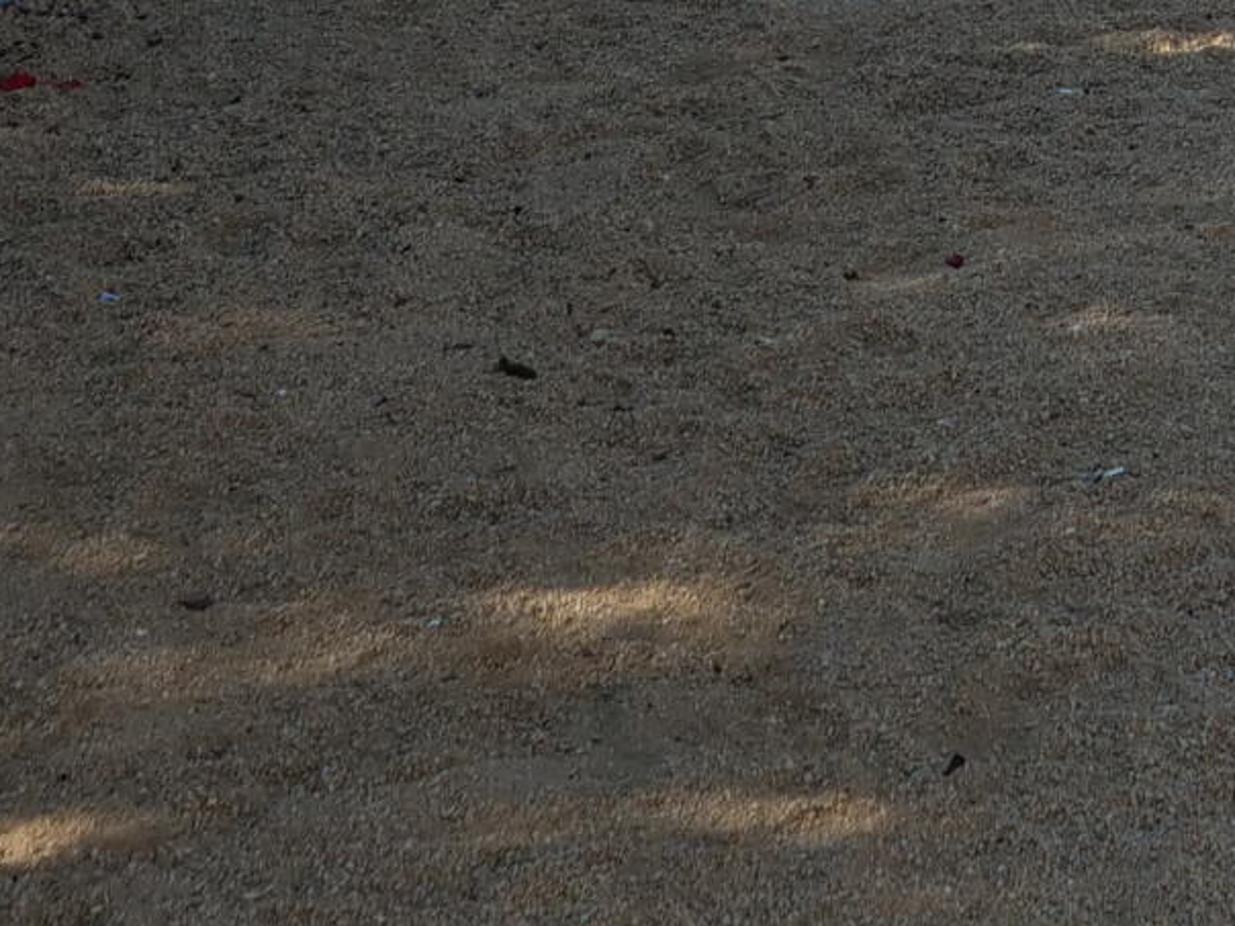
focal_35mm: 149
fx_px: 5316
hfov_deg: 13.1
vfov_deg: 9.0
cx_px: 1260
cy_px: -1331
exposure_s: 1/320
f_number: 5.6
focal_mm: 15
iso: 200
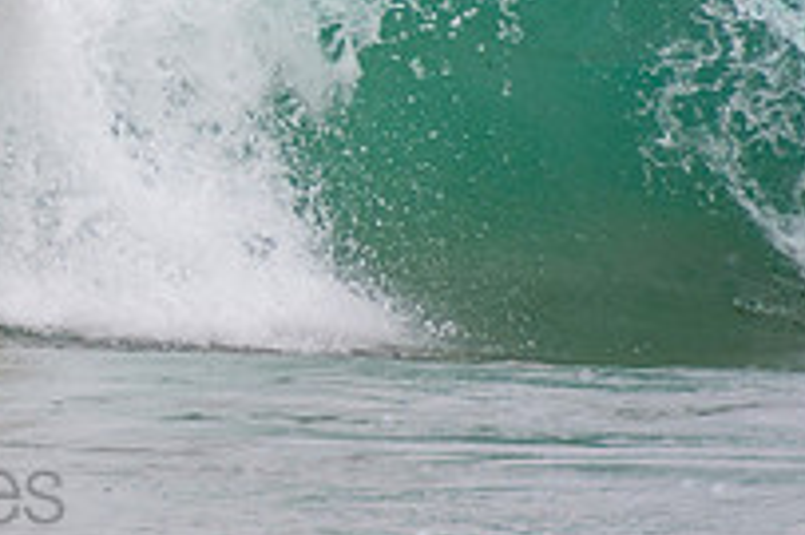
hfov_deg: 1.2
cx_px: -242
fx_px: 37357
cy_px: -168
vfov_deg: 0.8
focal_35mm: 1672
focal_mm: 390
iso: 360
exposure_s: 1/1600
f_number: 5.6
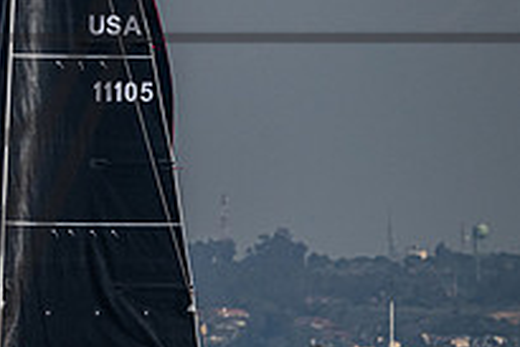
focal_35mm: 1261
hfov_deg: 1.6
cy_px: 7
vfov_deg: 1.1
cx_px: -162
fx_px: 18227
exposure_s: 1/6400
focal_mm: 340
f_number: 5.3
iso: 400
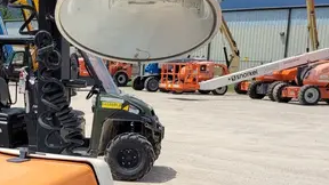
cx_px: 39
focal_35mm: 72
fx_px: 628
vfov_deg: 16.4
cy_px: 192
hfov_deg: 28.3
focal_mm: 5.4
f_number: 1.8
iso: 40
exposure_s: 1/3109
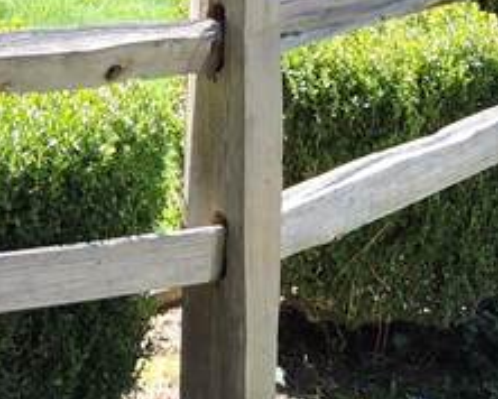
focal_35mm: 135
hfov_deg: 14.0
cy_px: -383
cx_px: -25
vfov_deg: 10.6
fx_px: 1991
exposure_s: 1/160
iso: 100
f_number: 3.3
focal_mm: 4.3
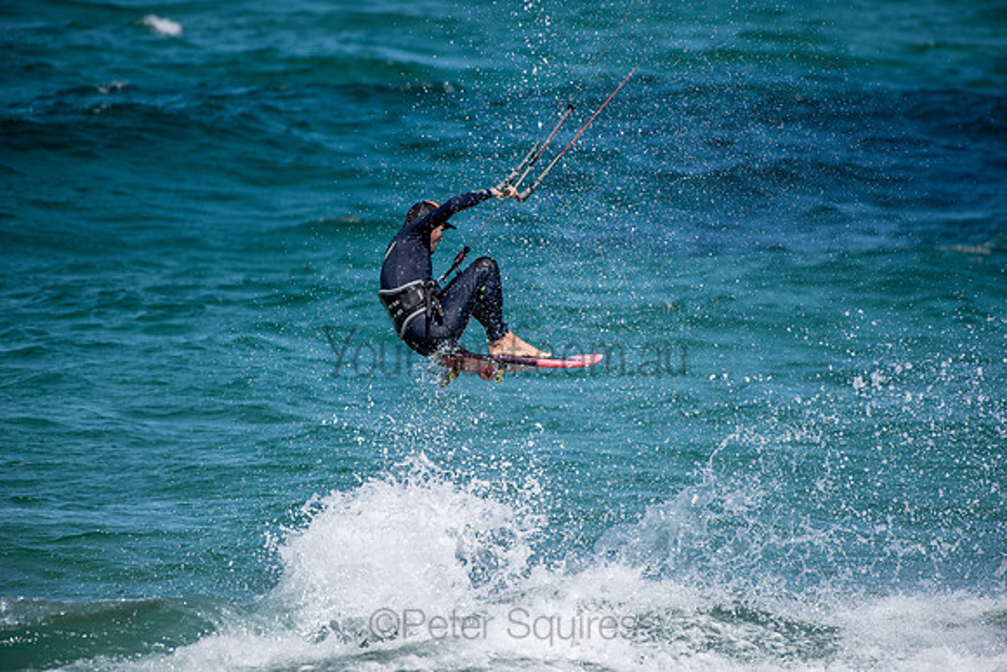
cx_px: 504
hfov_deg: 4.1
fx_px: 13989
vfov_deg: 2.8
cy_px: 336
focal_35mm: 500
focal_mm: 500
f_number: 5.6
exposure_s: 1/2500
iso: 220
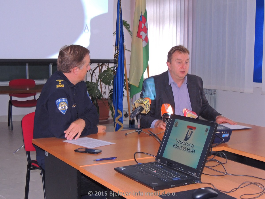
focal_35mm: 55
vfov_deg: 26.6
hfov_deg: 34.9
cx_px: 132
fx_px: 421
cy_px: 100
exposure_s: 1/40
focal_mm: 9.8
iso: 400
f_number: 3.7
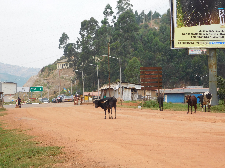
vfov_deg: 14.9
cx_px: 112
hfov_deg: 19.8
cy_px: 84
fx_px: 643
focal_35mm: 99
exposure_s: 1/400
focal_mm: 17.6
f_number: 4.6
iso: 125
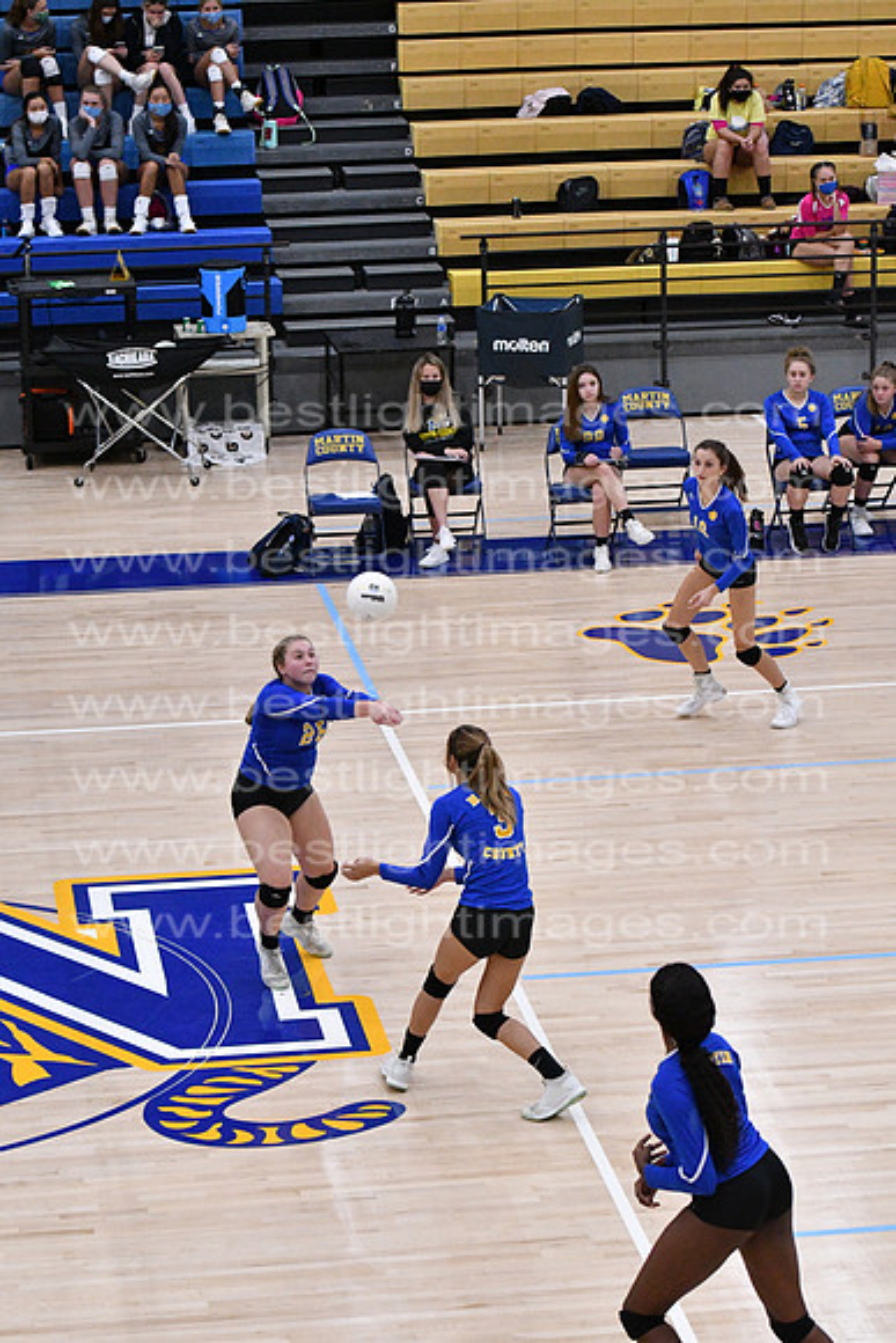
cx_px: 448
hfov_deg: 13.0
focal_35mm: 105
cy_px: 672
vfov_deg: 19.5
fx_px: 3917
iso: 6400
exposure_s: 1/1250
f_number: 3.2
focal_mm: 70
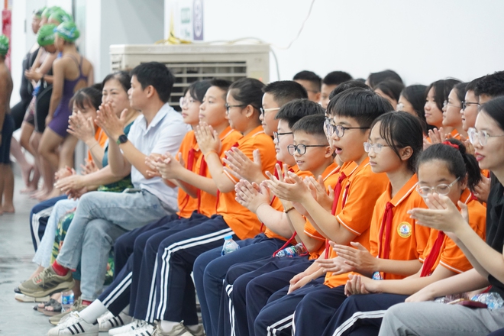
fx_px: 3360
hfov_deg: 8.6
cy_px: 168
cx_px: 252
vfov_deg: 5.7
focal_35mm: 240
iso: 4000
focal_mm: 240
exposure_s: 1/250
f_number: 6.3
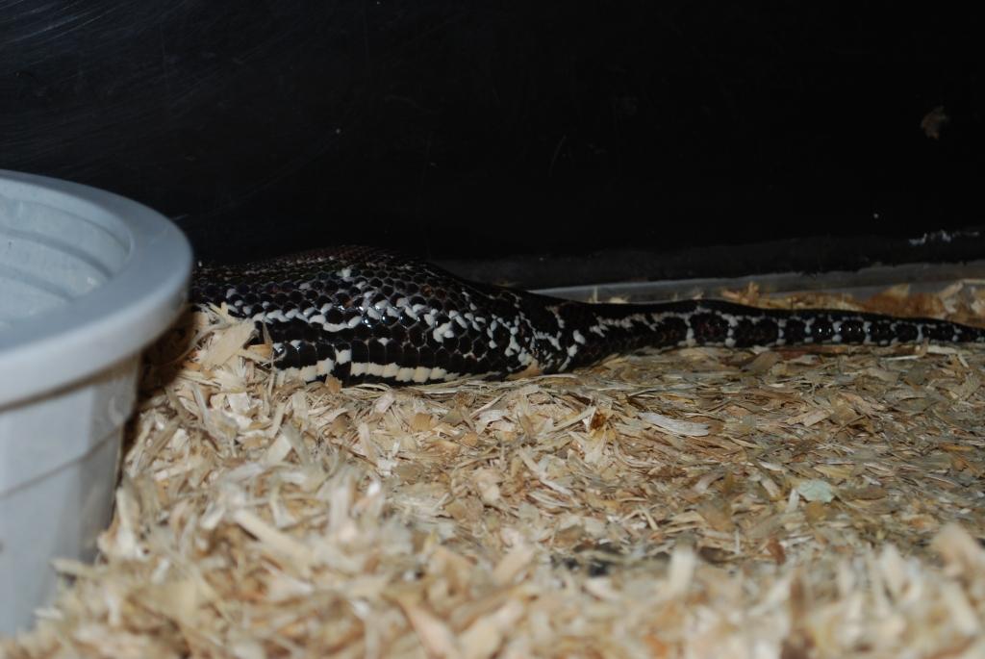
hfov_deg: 24.6
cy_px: 330
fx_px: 2259
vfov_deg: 16.6
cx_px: 492
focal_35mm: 82
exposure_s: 1/125
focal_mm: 55
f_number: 5.6
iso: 100
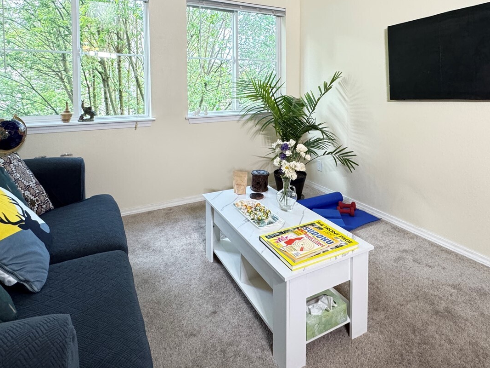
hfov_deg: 79.0
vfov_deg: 60.3
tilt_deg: -2.0
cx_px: 247
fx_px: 297
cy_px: 97
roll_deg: +1.0
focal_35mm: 21
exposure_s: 1/60
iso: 500
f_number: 2.2
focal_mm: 2.22
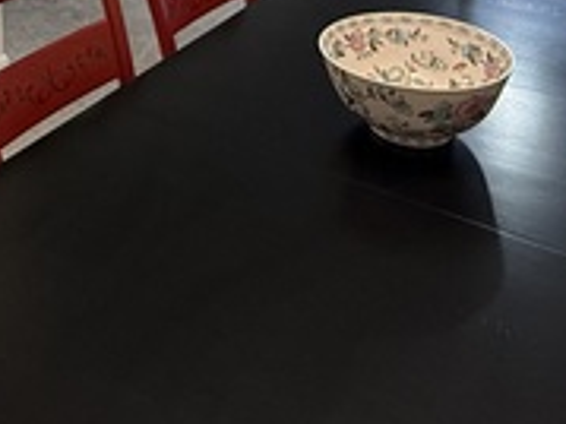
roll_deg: +0.7
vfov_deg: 24.6
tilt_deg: -10.4
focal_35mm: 50
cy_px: -152
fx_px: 817
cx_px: 158
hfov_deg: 37.5
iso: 320
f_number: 2.2
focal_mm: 2.22
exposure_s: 1/60
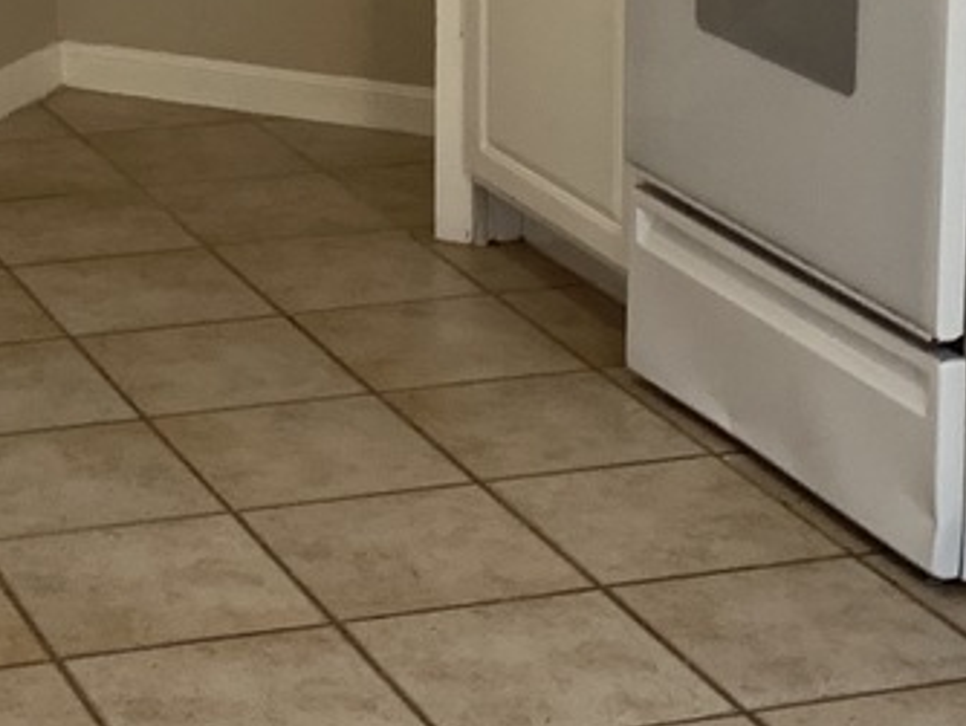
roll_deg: -0.6
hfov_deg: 17.1
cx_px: -26
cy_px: -315
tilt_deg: -3.6
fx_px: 3128
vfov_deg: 12.7
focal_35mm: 112
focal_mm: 4.25
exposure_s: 1/60
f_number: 1.8
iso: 100
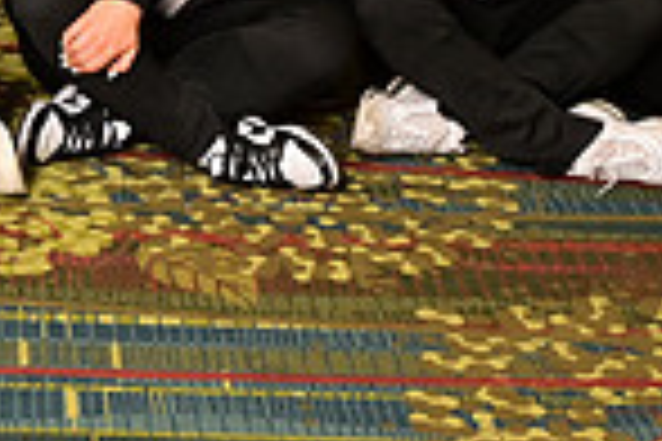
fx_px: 2611
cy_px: -351
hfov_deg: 14.1
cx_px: -68
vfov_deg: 9.2
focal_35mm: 142
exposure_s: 1/125
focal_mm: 36
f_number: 10
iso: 400
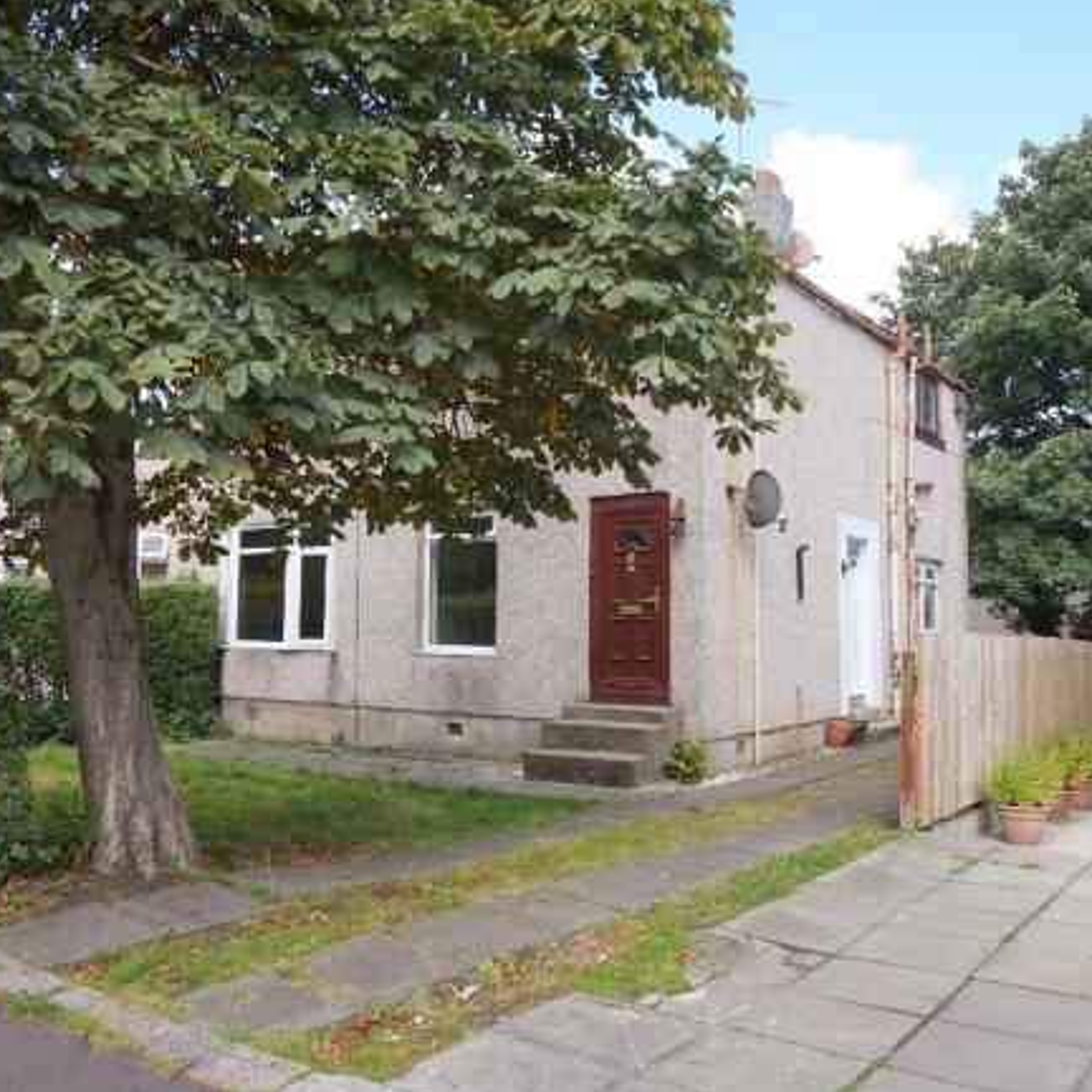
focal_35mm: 31
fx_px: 1106
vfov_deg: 52.5
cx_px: 513
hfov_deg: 52.5
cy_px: 545
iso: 100
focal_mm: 16
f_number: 5
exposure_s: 1/200
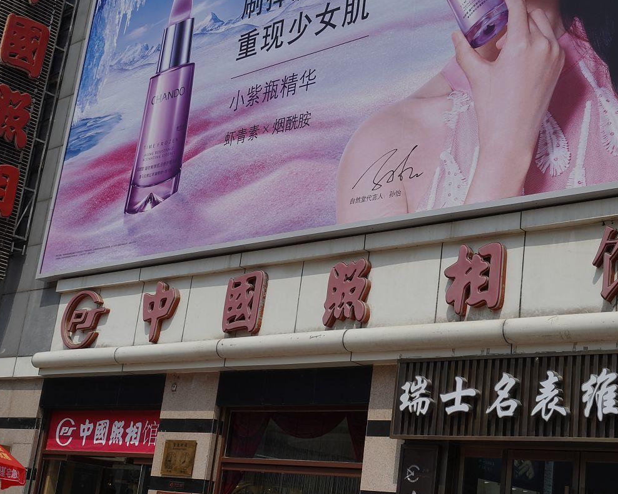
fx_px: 1042
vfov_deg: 26.7
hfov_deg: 33.0
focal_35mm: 57
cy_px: 248
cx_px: 350
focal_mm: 18.51
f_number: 10
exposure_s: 1/400
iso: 125
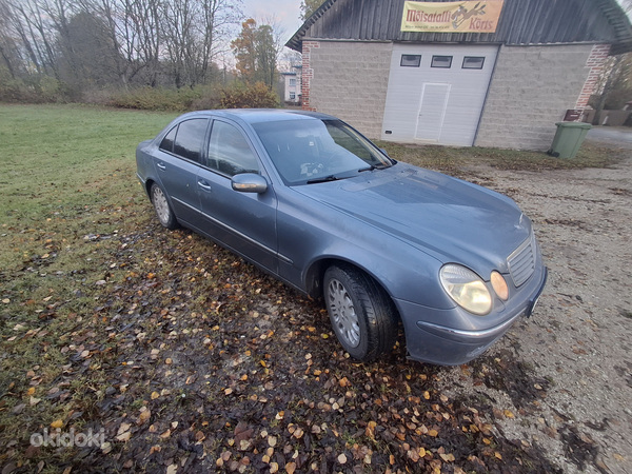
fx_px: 292
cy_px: 237
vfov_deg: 78.1
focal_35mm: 16
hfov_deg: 94.5
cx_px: 316
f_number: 2.2
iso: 80
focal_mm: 1.64
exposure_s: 1/40
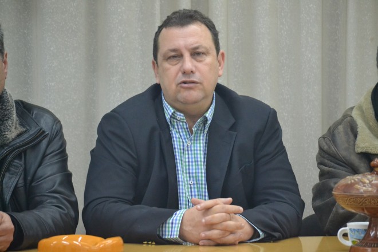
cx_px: 189
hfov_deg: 14.0
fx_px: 1543
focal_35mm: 147
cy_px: 126
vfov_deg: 9.3
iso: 3200
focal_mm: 98
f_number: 4.5
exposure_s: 1/80
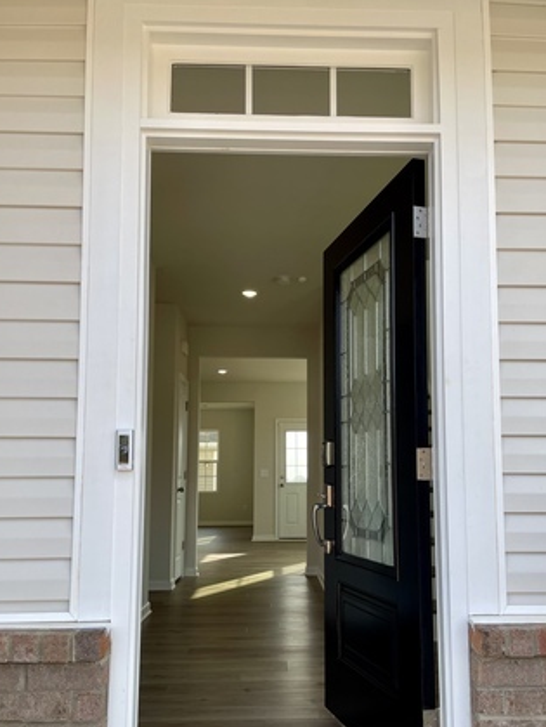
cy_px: 418
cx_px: 299
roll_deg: +0.1
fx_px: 651
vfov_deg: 58.0
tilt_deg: +5.1
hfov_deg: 45.4
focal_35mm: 31
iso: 32
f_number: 1.6
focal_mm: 4.2
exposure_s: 1/917
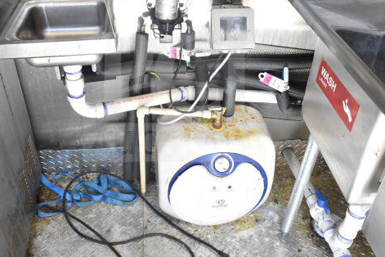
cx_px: 174
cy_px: 97
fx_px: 374
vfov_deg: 37.6
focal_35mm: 35
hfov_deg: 54.3
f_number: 5
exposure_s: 1/100
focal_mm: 18
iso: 1600
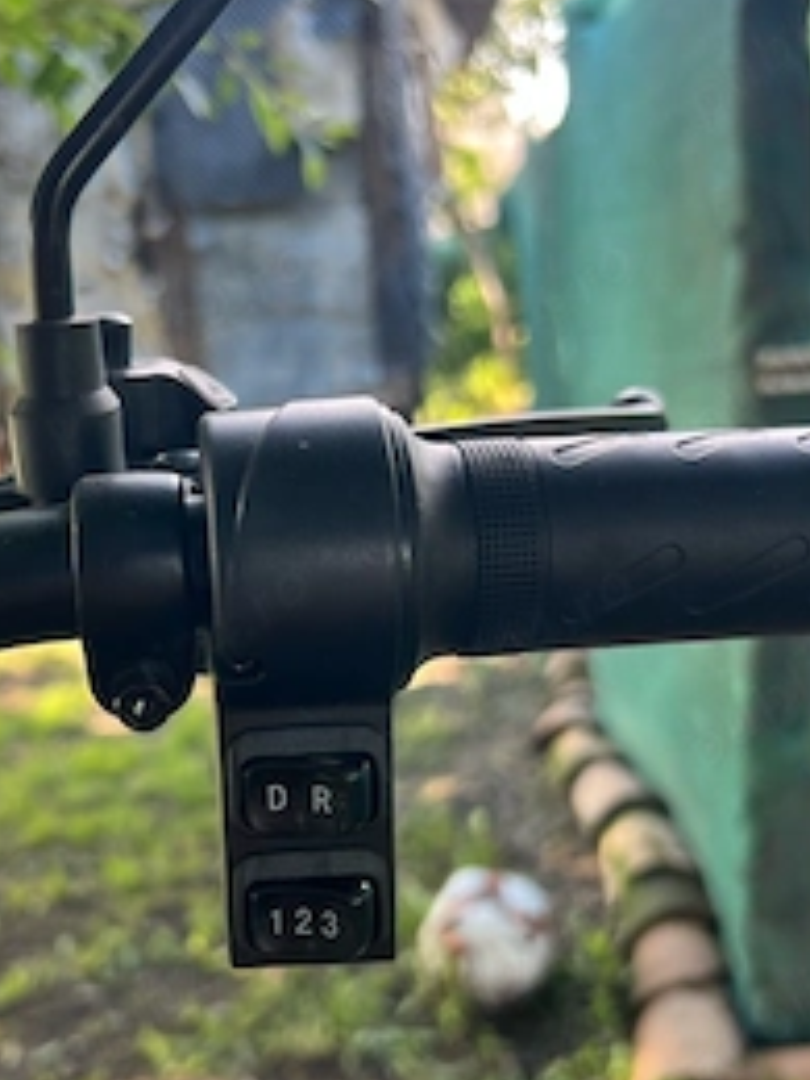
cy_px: 719
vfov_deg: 46.1
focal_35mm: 40
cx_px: 258
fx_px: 1248
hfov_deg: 35.5
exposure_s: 1/121
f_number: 1.5
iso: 64
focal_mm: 5.7
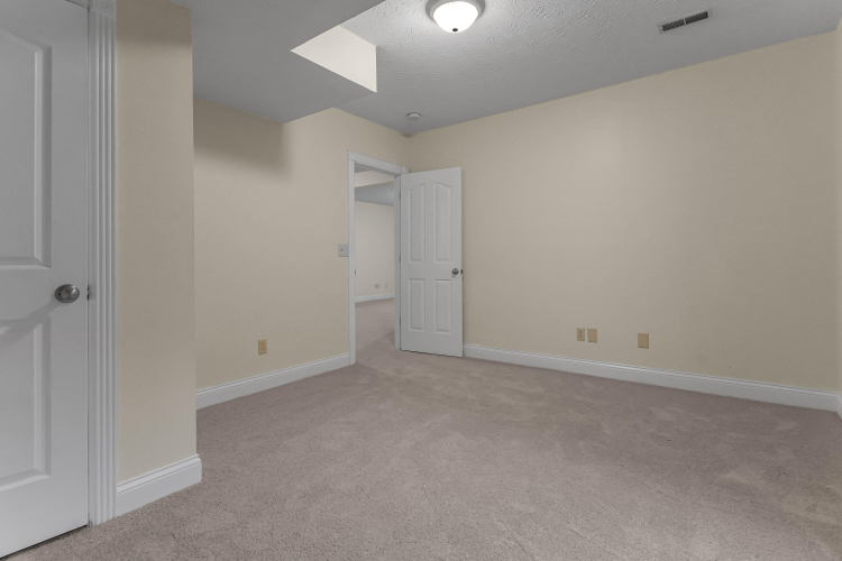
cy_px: 280
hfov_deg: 93.3
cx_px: 421
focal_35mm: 17
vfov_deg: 70.4
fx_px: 398
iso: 1000
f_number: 6.3
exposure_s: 1/4
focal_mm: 17
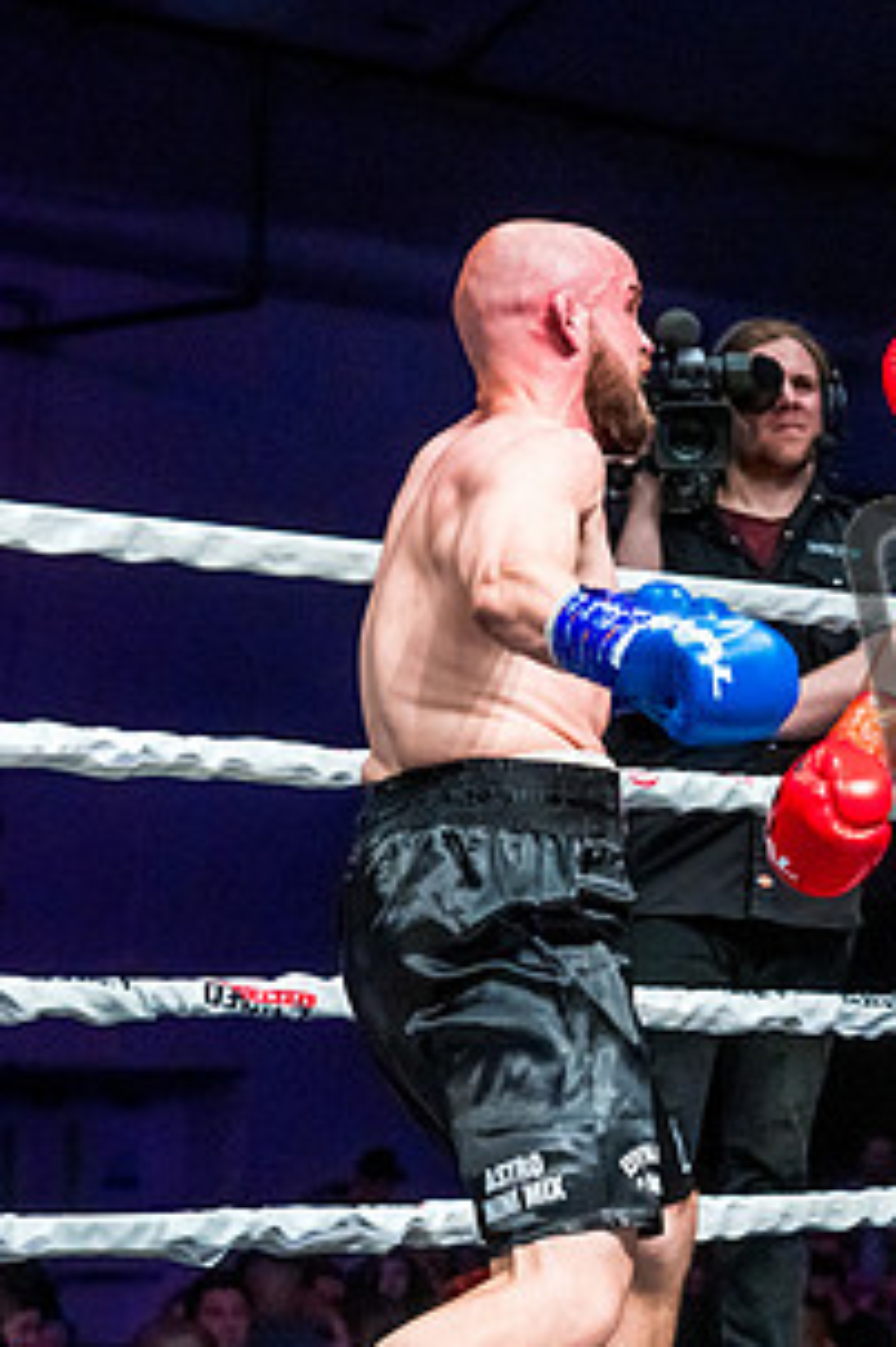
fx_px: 5232
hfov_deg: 9.7
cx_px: 908
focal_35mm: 140
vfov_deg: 14.7
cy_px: 544
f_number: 4
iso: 4000
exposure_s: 1/1000
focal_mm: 70
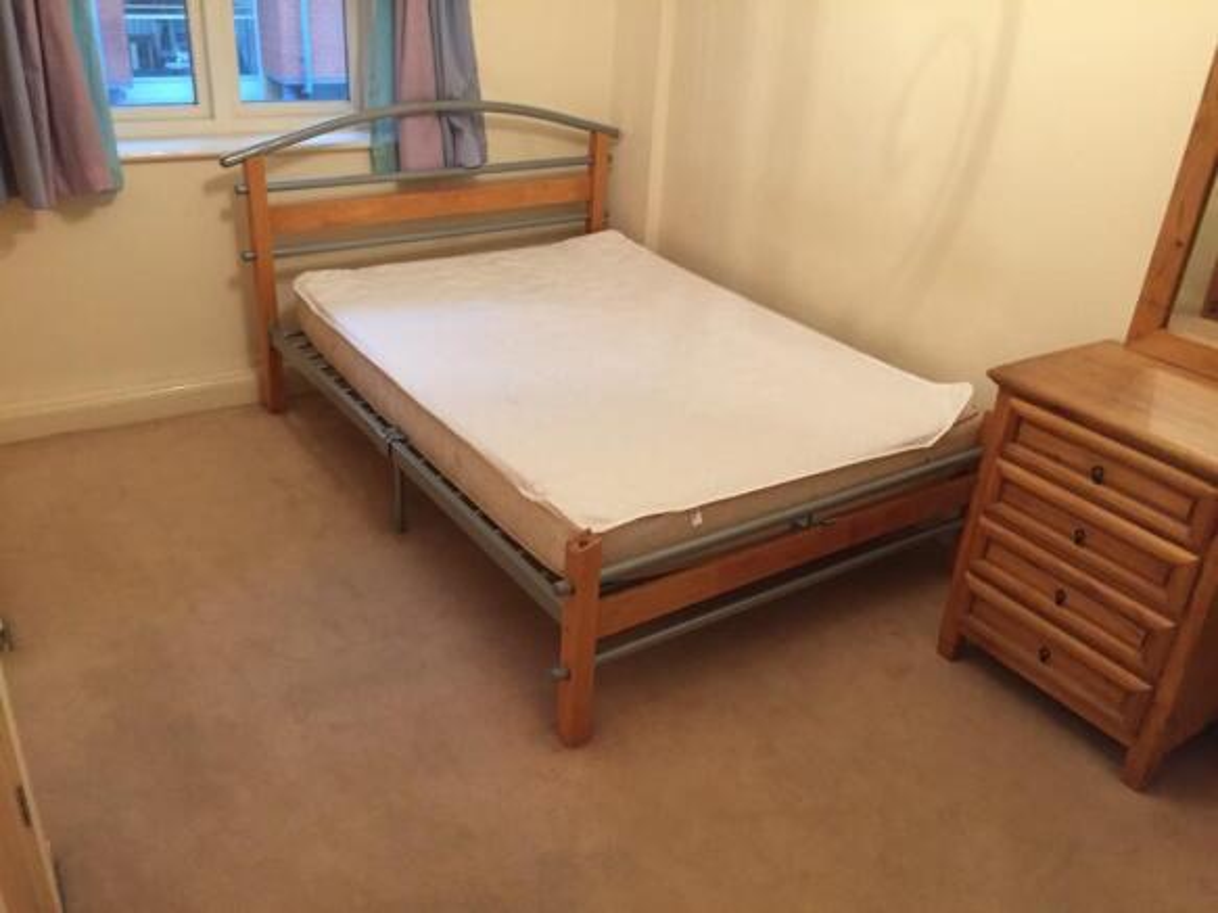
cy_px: 456
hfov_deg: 61.7
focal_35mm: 29
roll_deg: -4.3
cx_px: 609
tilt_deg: -26.8
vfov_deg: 48.2
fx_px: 1020
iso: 200
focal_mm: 4.15
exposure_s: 1/33
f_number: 2.2
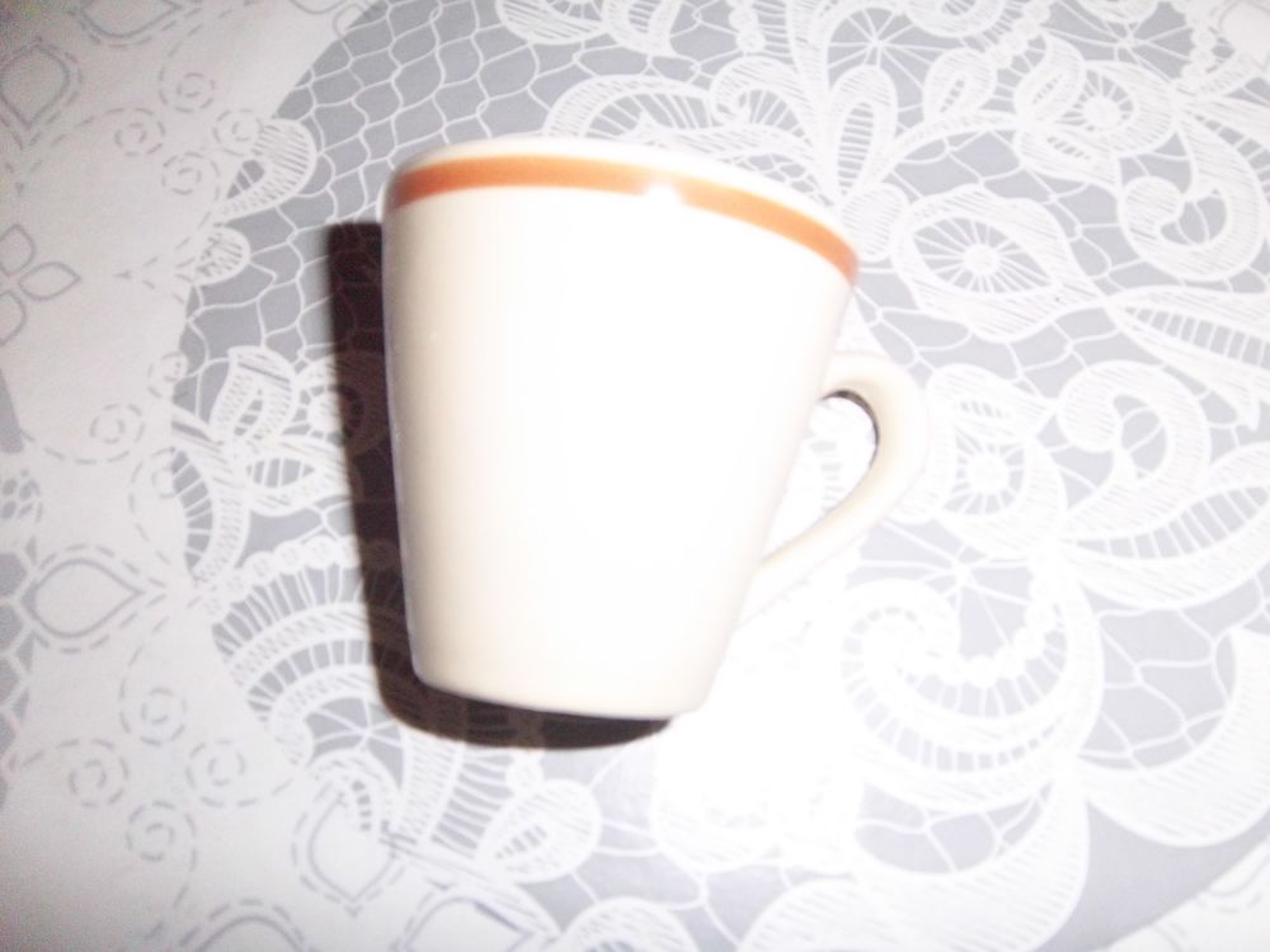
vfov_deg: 49.7
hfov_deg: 63.4
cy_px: 476
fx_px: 1027
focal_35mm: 28
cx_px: 635
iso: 160
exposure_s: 1/64
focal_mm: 5.1
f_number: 3.5
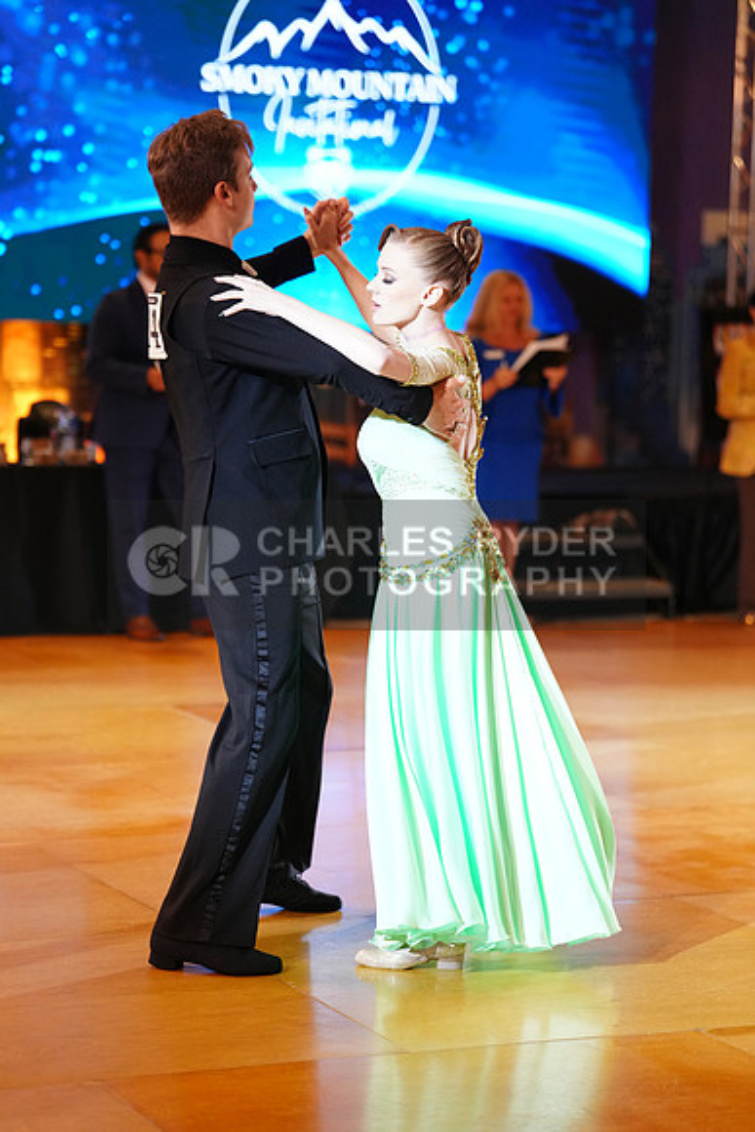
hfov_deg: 14.6
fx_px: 2955
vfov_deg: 21.7
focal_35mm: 94
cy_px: 566
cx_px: 378
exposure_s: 1/400
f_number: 2.8
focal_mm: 94
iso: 2500
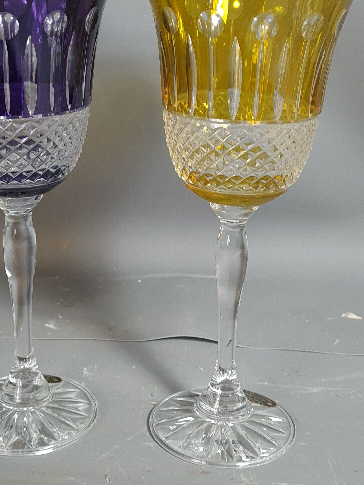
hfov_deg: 39.4
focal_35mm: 36
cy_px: 196
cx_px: 133
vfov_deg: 51.0
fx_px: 505
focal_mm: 5.4
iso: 100
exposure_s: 1/50
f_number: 1.8
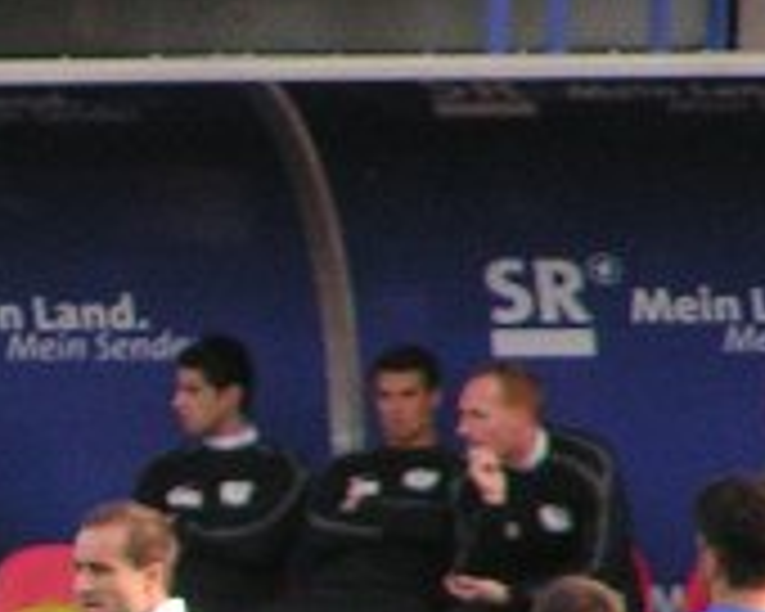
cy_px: 360
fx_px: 39418
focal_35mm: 1741
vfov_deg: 0.9
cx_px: -518
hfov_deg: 1.1
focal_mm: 58
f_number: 3.5
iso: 160
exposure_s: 1/500
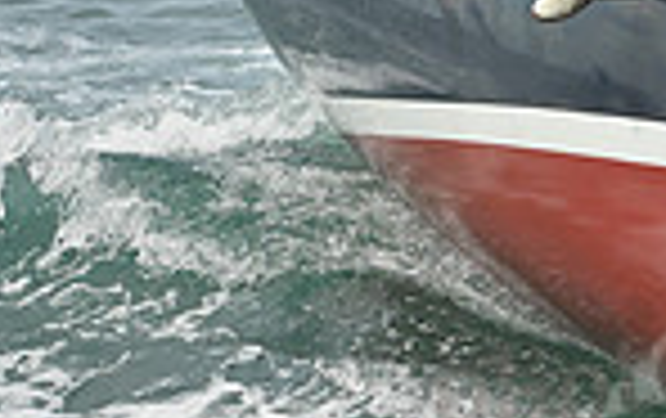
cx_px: 1296
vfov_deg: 4.1
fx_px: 5799
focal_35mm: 319
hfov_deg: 6.4
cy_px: -407
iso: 320
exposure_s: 1/1250
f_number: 9
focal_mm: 80
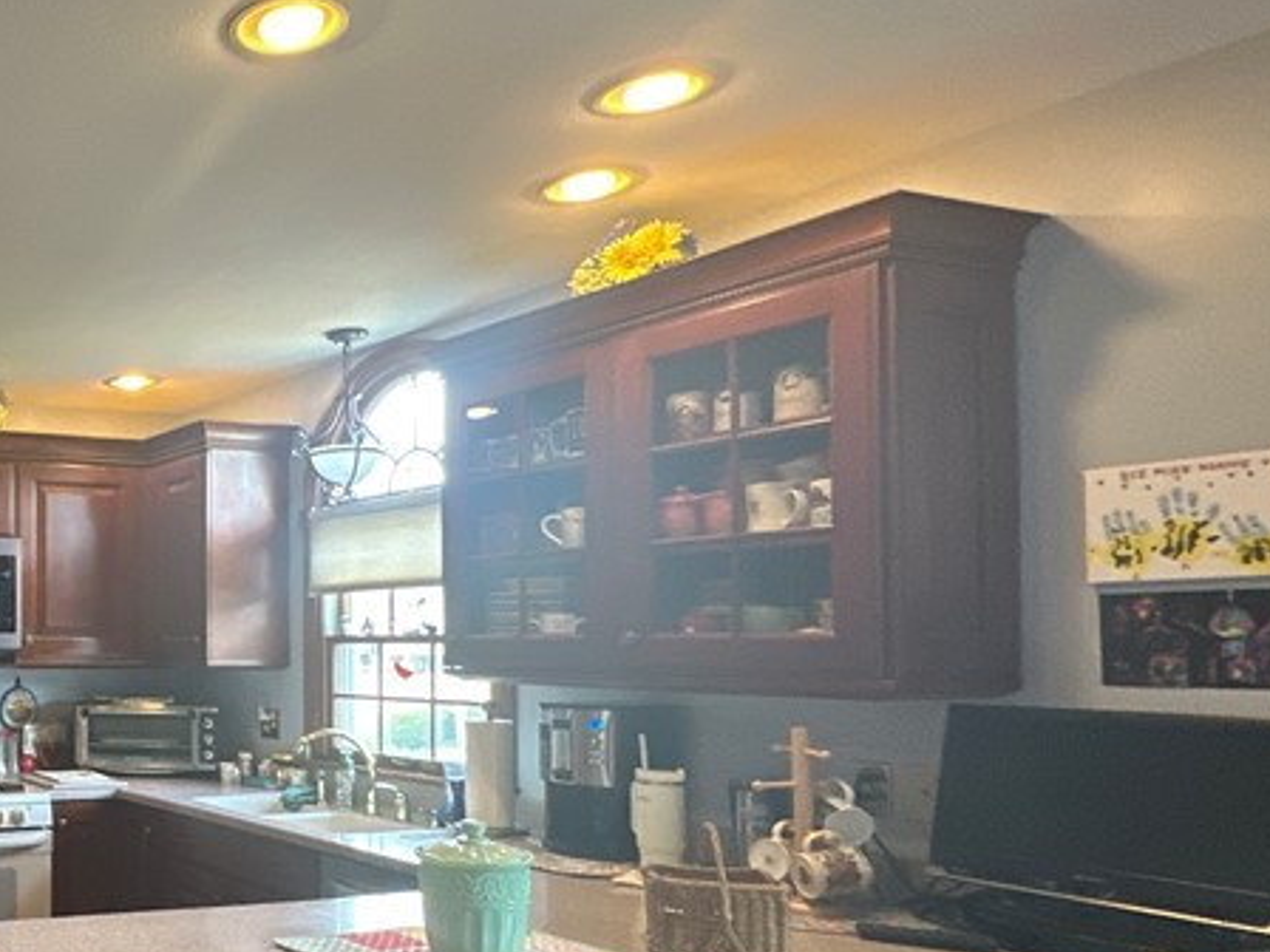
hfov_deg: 44.6
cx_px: -99
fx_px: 1174
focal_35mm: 32
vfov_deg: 43.6
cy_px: 620
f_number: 2.2
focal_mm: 2.22
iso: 320
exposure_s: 1/60
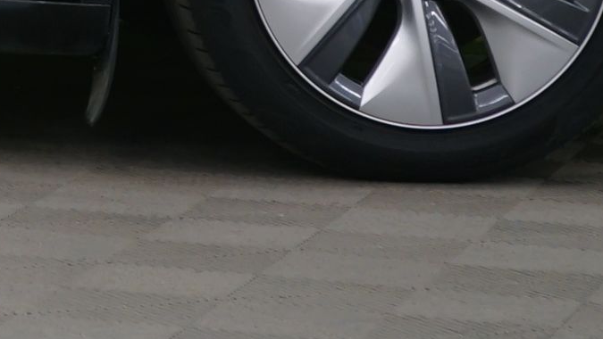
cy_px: -708
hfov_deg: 7.2
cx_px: -628
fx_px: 4590
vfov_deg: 4.1
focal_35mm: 287
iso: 400
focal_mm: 47
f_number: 5
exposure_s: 1/8
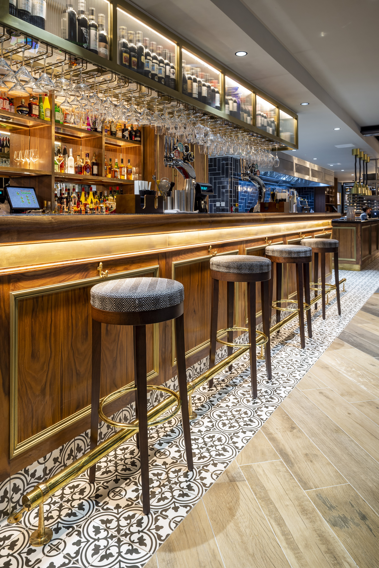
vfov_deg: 73.7
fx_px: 379
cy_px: 284
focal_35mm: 24
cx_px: 190
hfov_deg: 53.2
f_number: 11
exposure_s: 1/1.25
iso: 100
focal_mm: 24
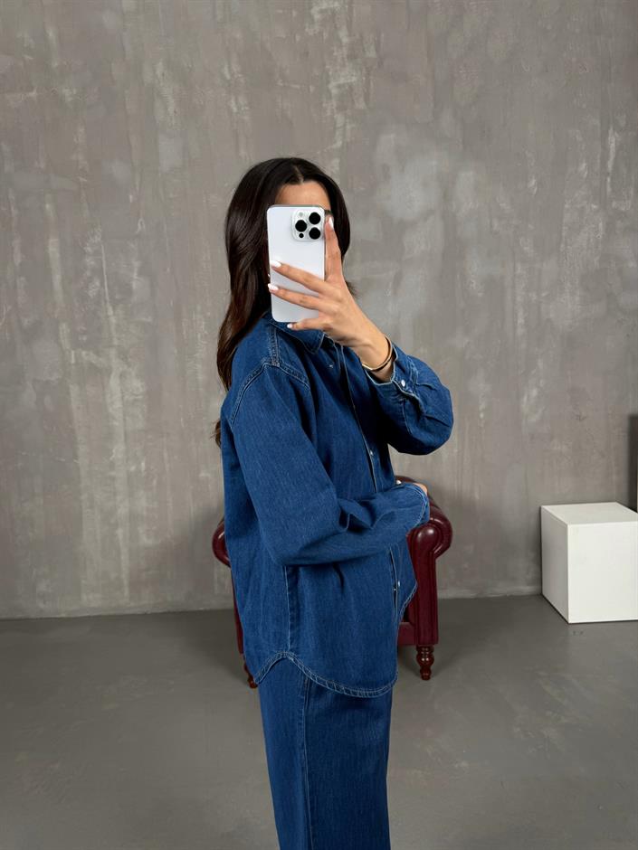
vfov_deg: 71.6
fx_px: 590
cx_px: 319
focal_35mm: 24
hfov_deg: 56.8
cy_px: 425
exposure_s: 1/137
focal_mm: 6.76
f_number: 1.78
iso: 50
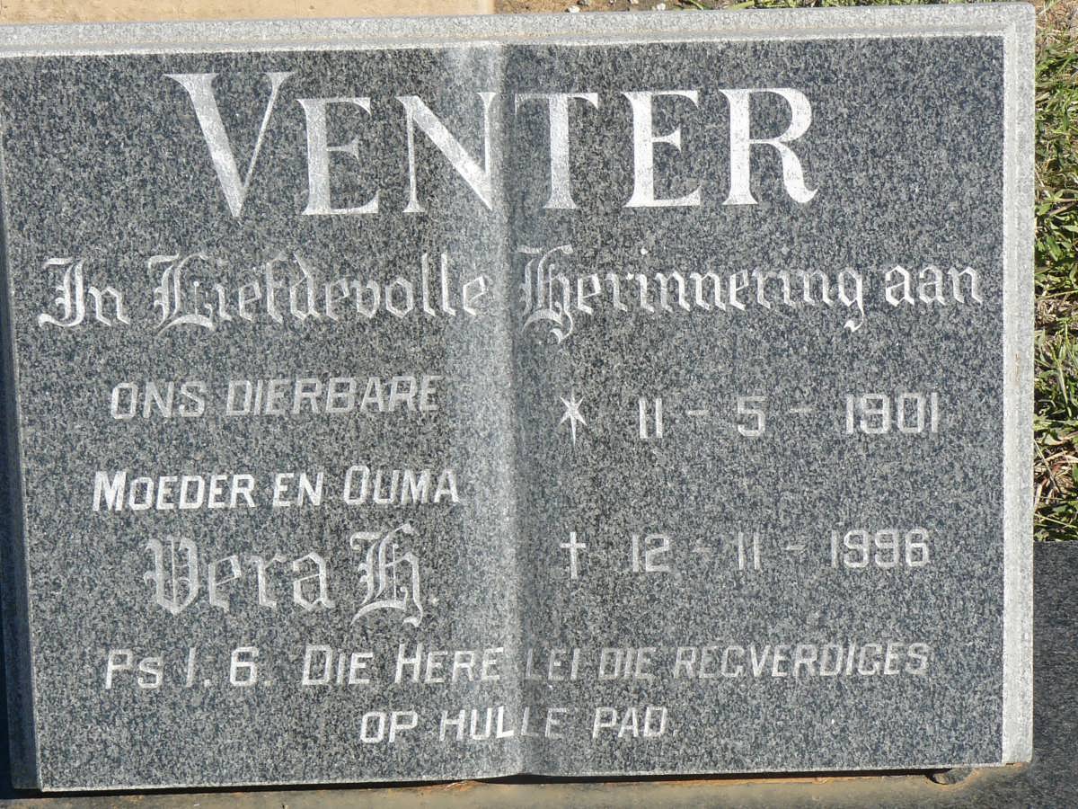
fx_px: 3052
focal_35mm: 98
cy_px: 404
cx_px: 539
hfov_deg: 20.0
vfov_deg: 15.1
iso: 100
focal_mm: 13.7
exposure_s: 1/400
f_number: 5.6
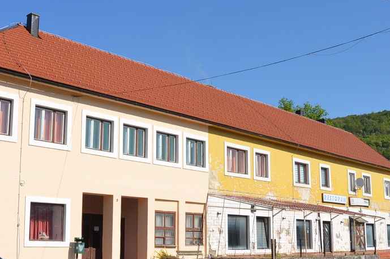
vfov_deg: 28.5
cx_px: 149
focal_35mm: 47
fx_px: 508
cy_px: 151
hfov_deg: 41.7
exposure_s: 1/320
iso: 100
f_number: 9
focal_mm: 18
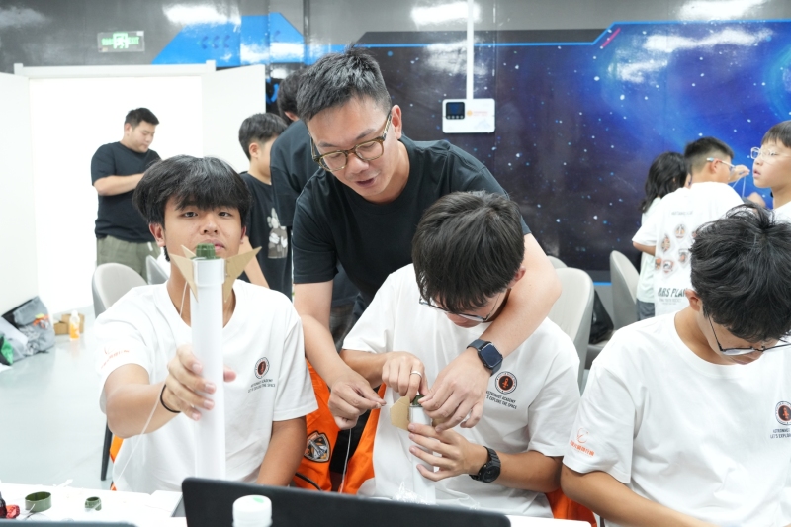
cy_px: 264
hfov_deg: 53.1
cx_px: 396
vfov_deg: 36.9
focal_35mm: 36
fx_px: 791
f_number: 5.6
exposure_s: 1/50
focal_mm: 36
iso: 2500
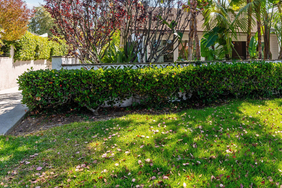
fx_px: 227
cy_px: 56
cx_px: 200
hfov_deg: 61.2
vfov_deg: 44.0
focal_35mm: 29
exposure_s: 1/250
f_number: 5
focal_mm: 19
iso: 125
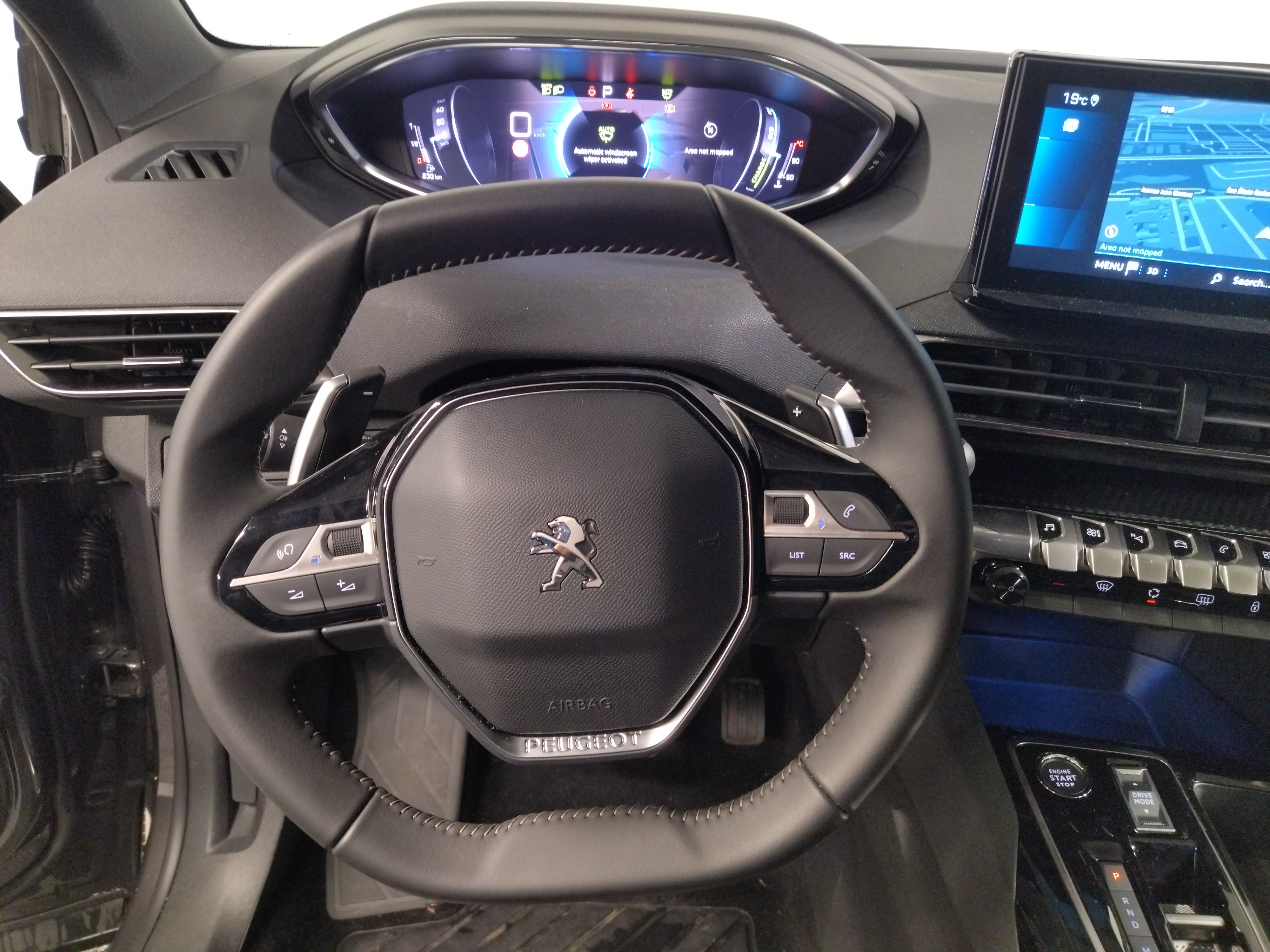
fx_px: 991
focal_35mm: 27
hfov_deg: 65.3
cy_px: 476
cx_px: 635
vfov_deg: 51.4
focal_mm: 4.74
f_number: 1.79
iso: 192
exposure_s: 1/20
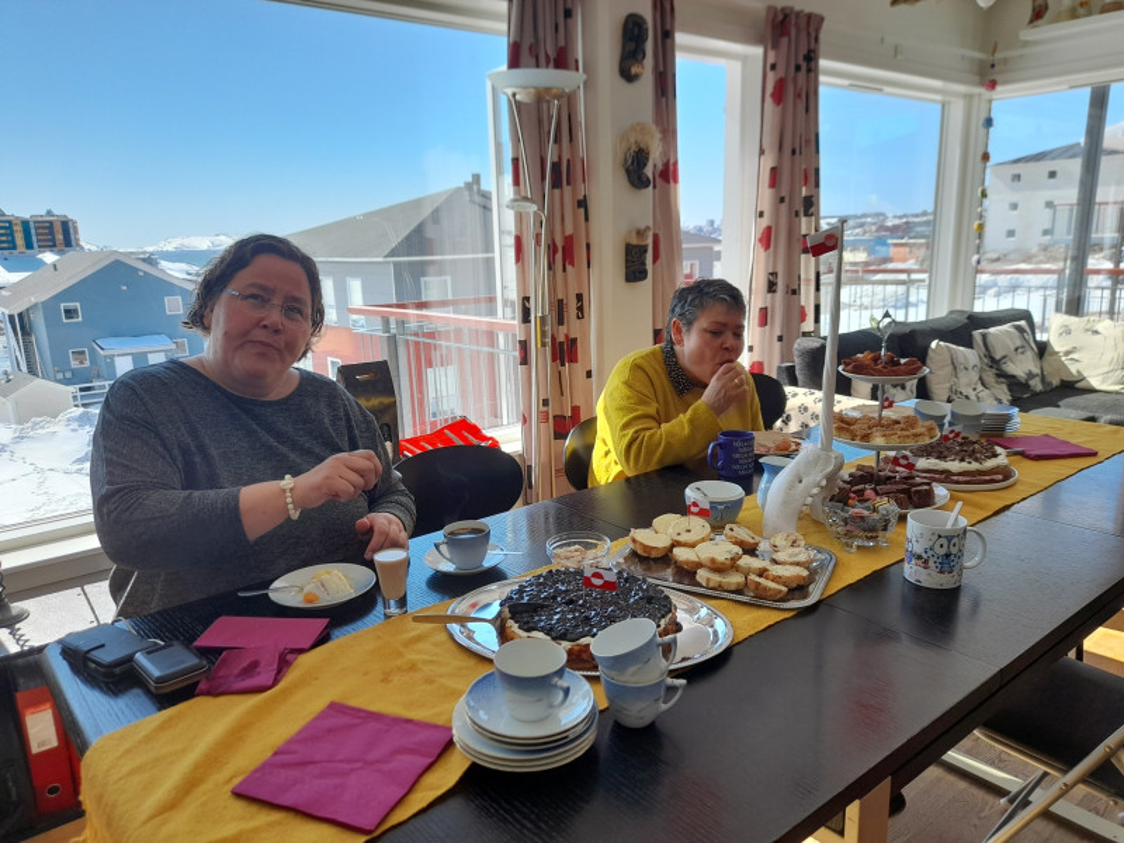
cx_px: 562
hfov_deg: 69.4
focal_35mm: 25
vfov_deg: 54.9
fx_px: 812
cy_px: 422
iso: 20
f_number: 2
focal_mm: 4.6
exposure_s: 1/166
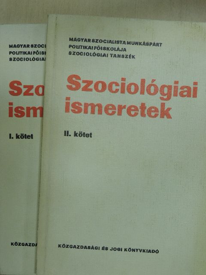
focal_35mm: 47
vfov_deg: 40.4
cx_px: 103
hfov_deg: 30.9
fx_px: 373
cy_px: 138
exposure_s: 1/60
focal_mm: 8.3
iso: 450
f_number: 3.5
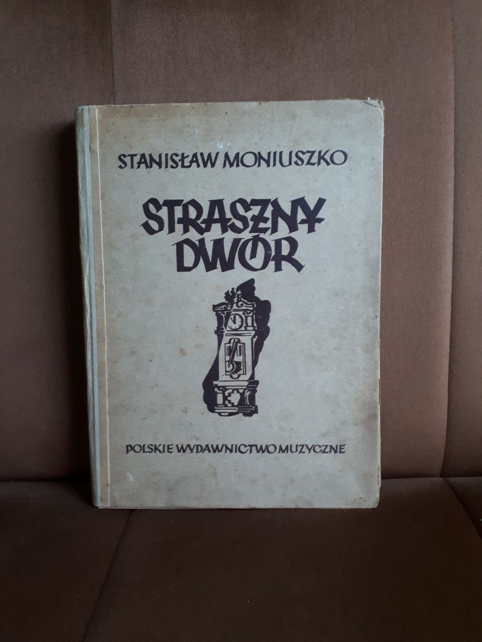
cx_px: 241
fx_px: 501
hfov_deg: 51.4
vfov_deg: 65.3
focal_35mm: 27
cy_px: 321
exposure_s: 1/33
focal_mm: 3.6
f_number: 1.9
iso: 200
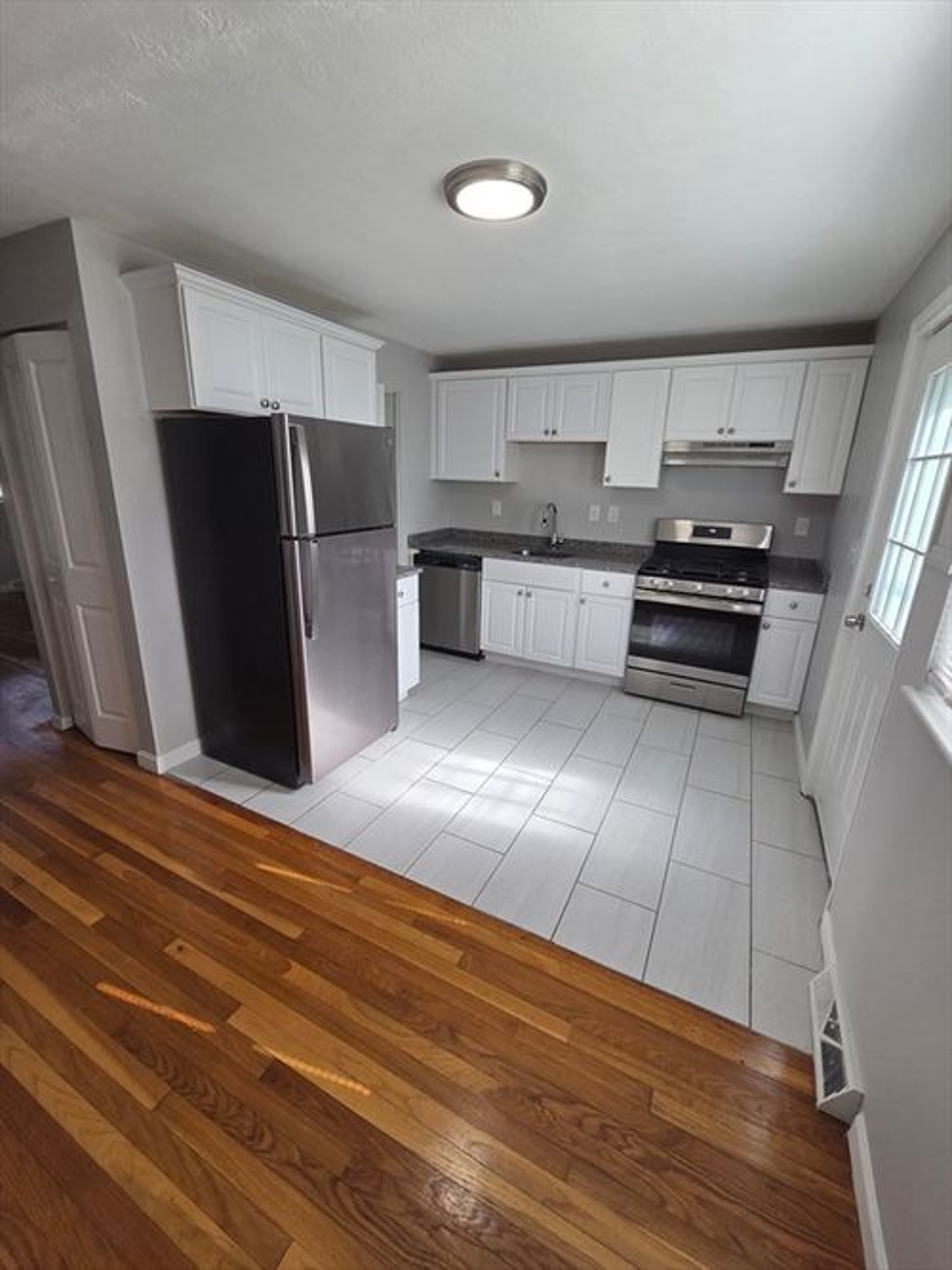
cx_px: 476
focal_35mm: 13
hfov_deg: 89.9
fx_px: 477
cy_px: 635
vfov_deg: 106.2
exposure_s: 1/120
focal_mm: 2.2
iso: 64
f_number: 2.2
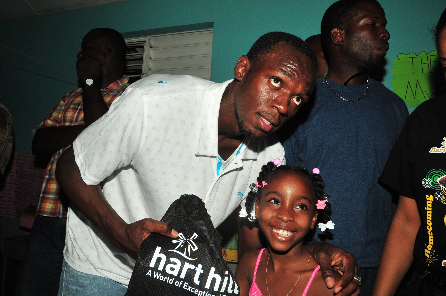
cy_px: 148
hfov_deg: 59.6
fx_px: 390
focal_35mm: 32
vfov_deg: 41.6
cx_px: 223
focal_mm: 21
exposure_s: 1/640
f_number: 13
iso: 400
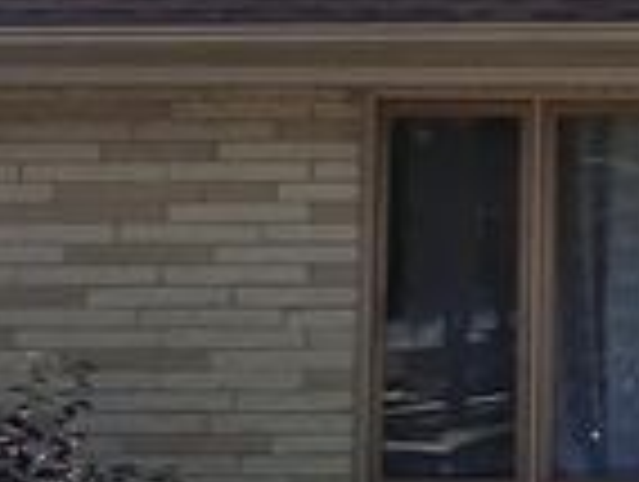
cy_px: 95
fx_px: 2126
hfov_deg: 16.4
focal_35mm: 115
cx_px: 747
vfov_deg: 12.9
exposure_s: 1/2208
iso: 40
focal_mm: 1.64
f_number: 2.2
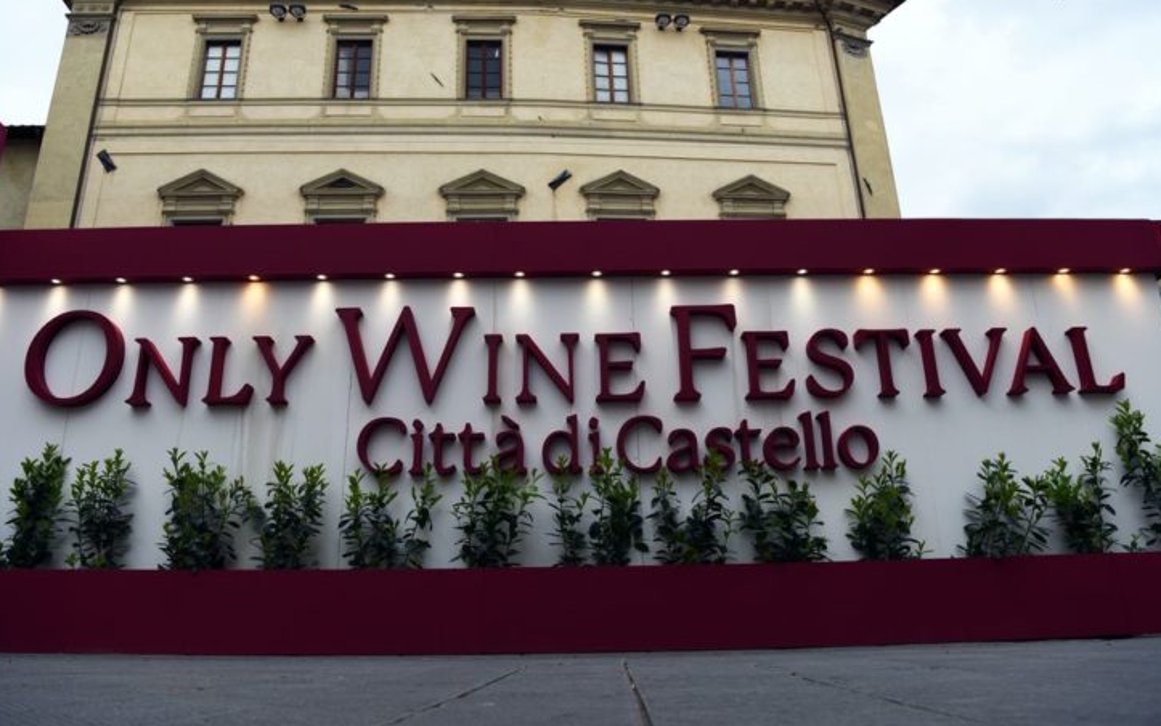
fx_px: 823
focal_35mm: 26
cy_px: 344
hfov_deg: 70.4
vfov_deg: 47.6
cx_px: 576
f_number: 5
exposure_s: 1/125
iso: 100
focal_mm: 24
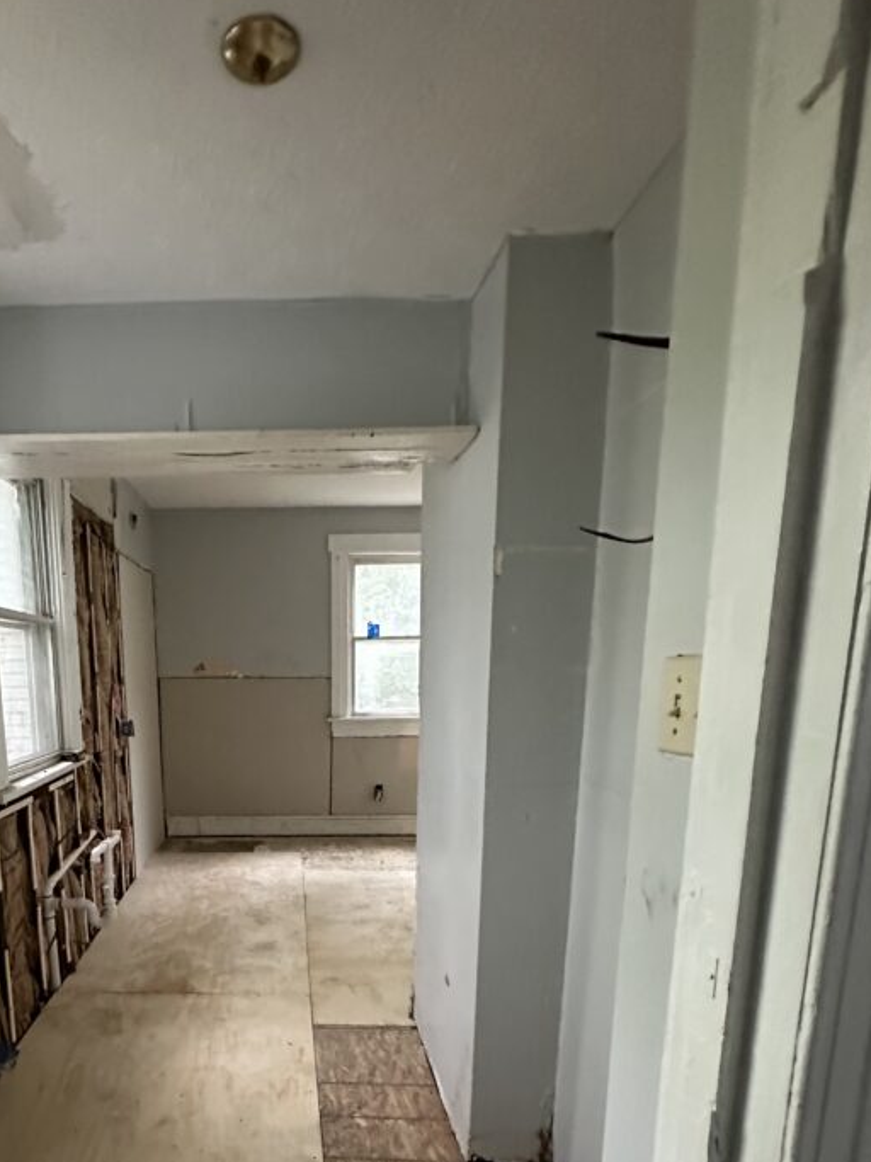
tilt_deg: -9.8
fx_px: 705
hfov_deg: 61.3
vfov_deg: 76.0
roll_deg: +1.0
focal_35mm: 21
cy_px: 793
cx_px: 267
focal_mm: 2.22
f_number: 2.2
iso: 1000
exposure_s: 1/60
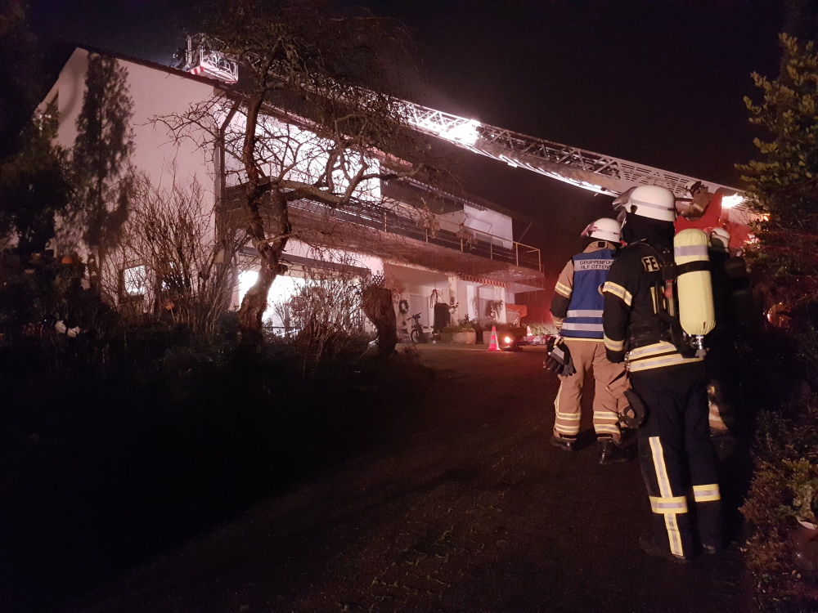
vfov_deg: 53.1
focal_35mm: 26
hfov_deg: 67.3
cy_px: 306
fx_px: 614
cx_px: 409
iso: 800
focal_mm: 4.2
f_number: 1.7
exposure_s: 1/10
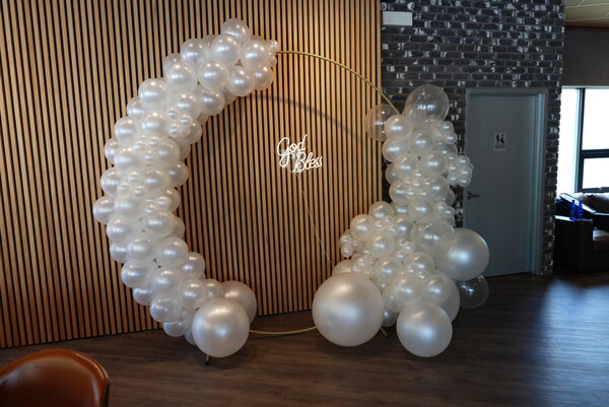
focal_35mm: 24
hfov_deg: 73.7
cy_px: 204
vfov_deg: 53.2
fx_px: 406
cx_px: 304
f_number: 2.8
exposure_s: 1/30
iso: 80
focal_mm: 24
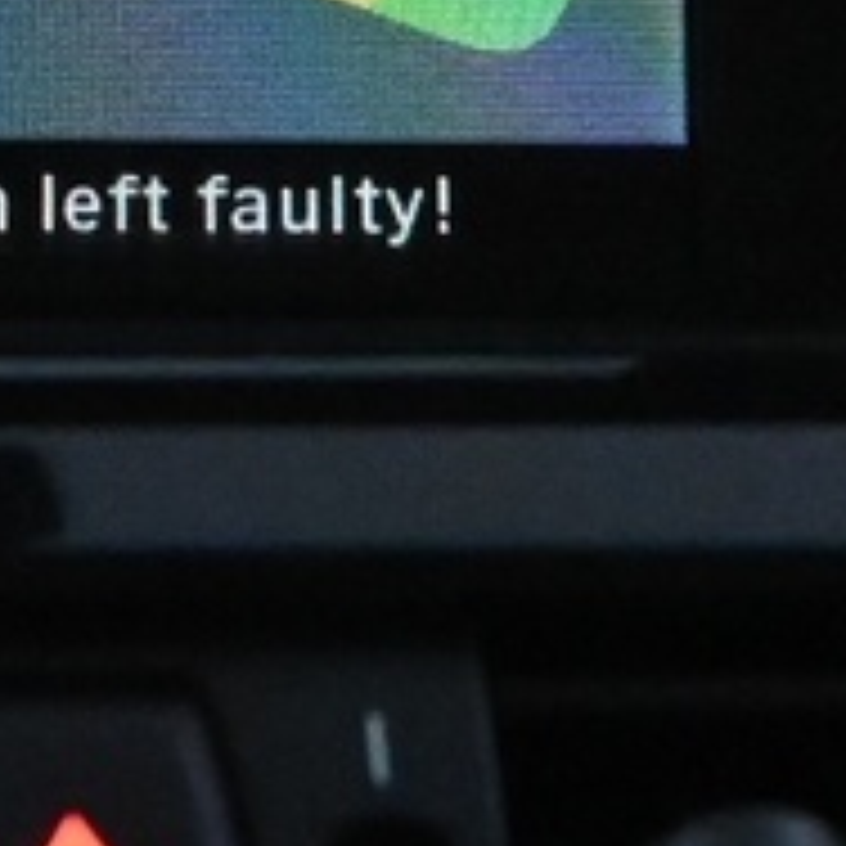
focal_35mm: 220
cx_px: -194
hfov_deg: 7.9
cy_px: -135
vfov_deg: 7.9
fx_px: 6083
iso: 6400
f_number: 4
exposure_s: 1/125
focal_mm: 20
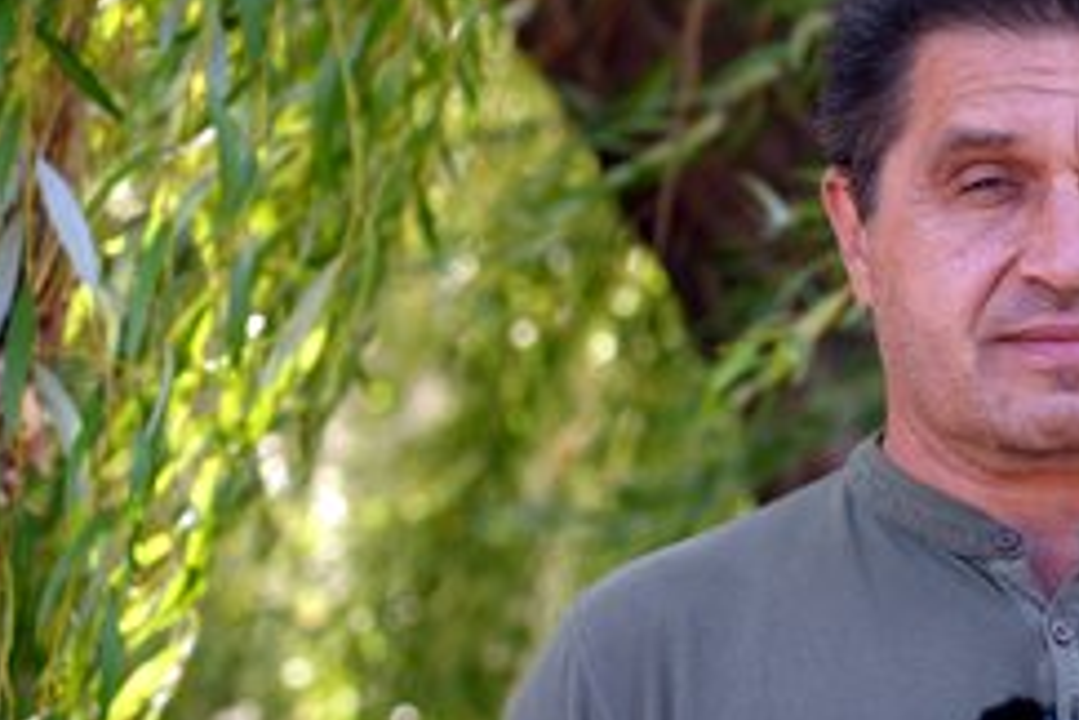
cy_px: 367
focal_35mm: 122
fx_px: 3656
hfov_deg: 16.6
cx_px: 879
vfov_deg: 11.2
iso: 320
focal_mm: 74
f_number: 4
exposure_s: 1/160
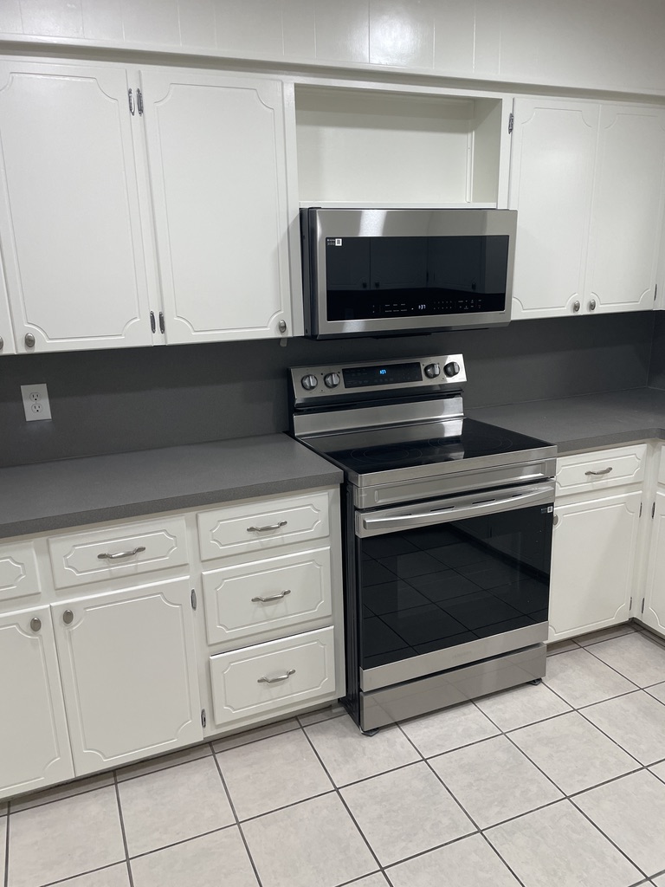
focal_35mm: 26
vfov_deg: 67.3
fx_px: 666
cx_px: 332
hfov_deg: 53.1
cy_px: 444
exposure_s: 1/120
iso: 125
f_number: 1.6
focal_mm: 4.2
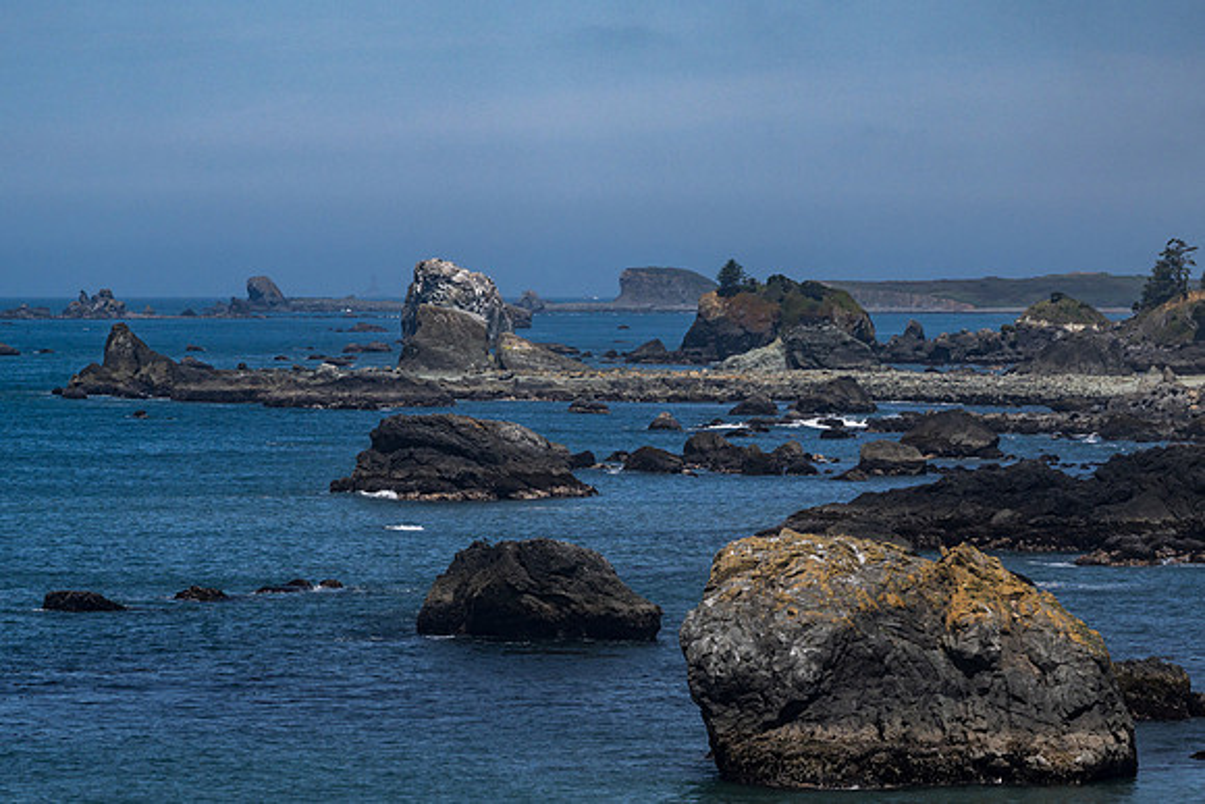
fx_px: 7468
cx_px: 575
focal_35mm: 223
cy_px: 430
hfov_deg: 9.2
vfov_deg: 6.2
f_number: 11
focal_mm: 200
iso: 720
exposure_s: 1/2000
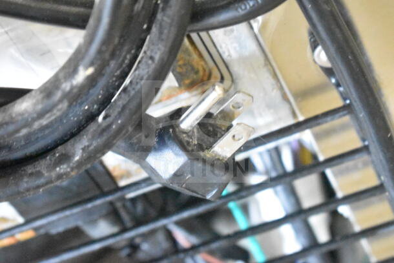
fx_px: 903
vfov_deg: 16.6
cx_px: 197
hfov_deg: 24.6
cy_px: 132
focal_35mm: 82
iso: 25600
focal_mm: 55
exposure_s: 1/40
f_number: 5.6
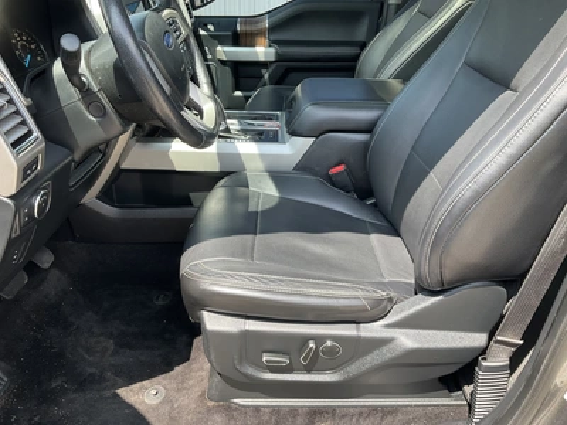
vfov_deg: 48.2
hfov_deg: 61.7
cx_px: 284
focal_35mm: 29
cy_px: 212
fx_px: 475
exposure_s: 1/122
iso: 20
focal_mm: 3
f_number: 1.8
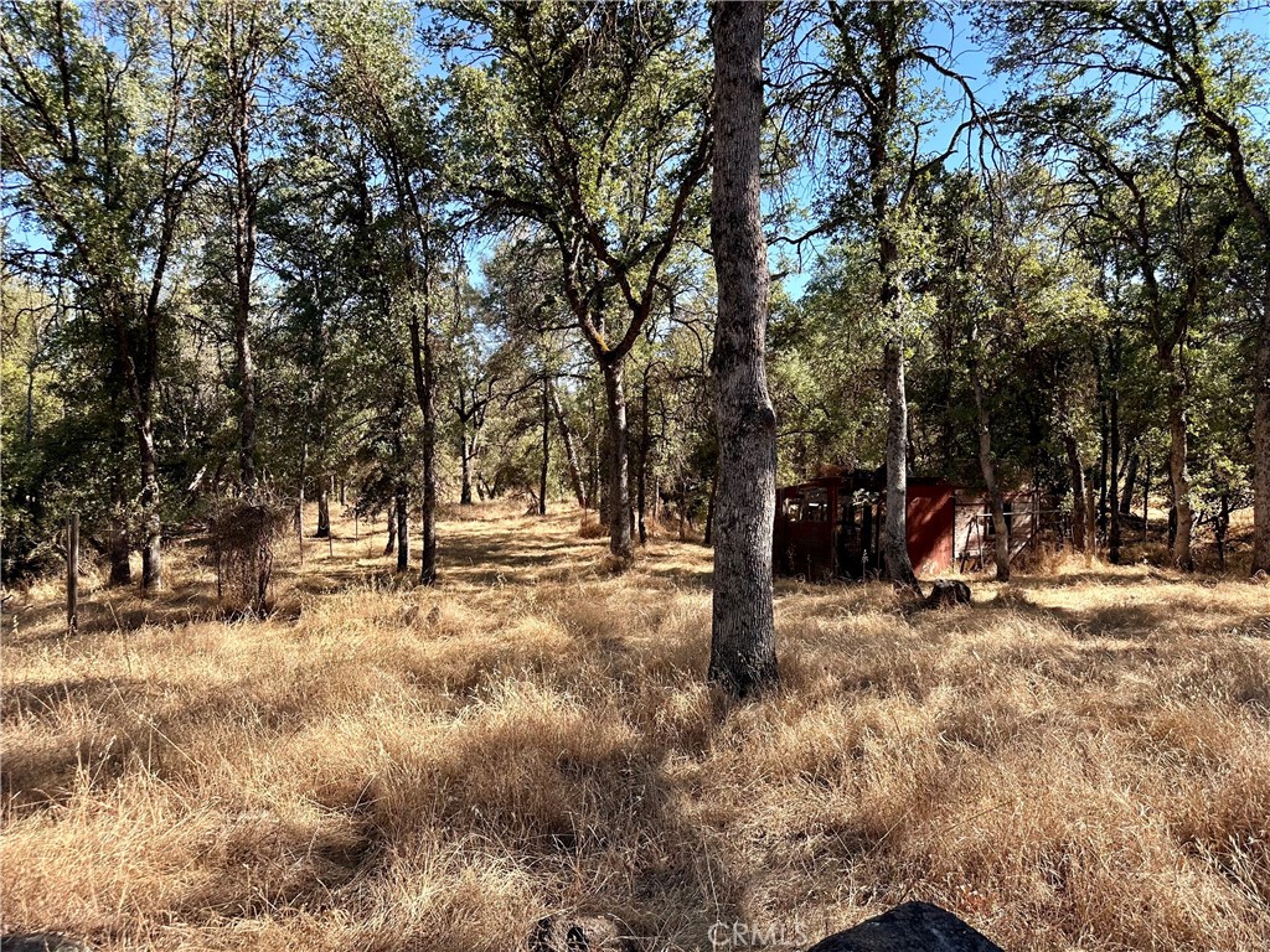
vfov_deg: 56.8
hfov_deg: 71.6
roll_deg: -0.5
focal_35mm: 24
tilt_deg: -2.6
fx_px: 881
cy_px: 476
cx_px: 635
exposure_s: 1/943
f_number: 1.78
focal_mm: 6.86
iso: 80
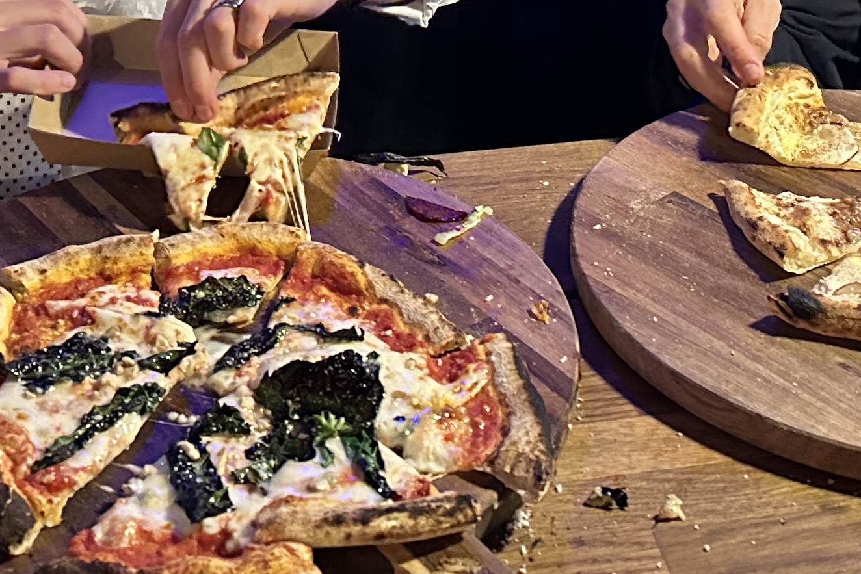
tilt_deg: -16.3
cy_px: -242
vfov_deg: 16.6
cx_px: 419
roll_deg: +0.3
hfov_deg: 26.6
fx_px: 1818
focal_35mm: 76
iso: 640
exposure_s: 1/33
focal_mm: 6.86
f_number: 1.78
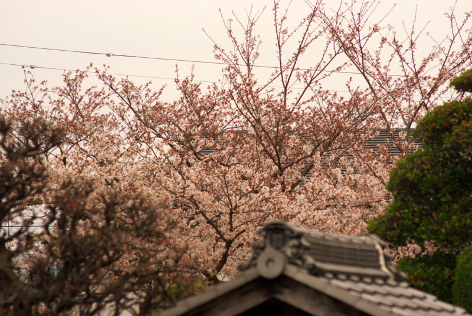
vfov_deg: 6.1
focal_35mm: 225
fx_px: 2954
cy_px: 158
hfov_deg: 9.1
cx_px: 236
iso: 100
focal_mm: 150
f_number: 6.3
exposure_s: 1/320
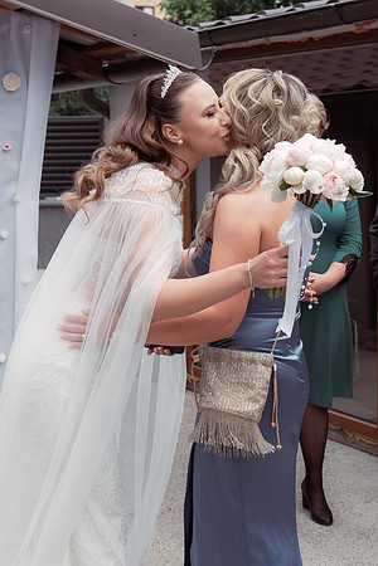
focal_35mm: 58
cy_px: 242
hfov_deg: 23.3
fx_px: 916
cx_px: 164
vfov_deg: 34.3
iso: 200
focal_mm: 30
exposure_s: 1/400
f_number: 4
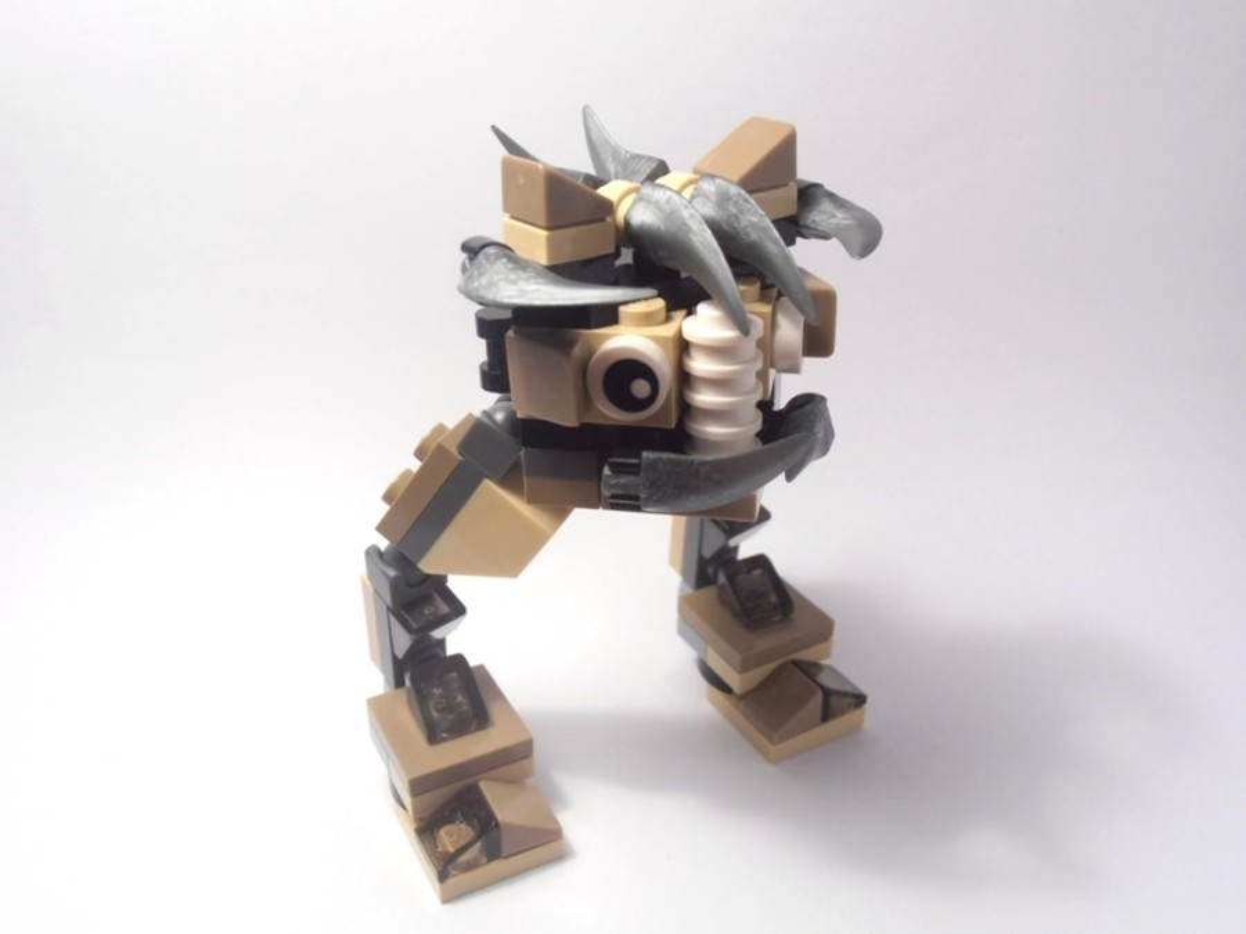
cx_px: 623
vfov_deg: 38.7
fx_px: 1332
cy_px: 467
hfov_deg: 50.1
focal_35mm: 37
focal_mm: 6.61
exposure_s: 1/60
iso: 80
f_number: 3.9
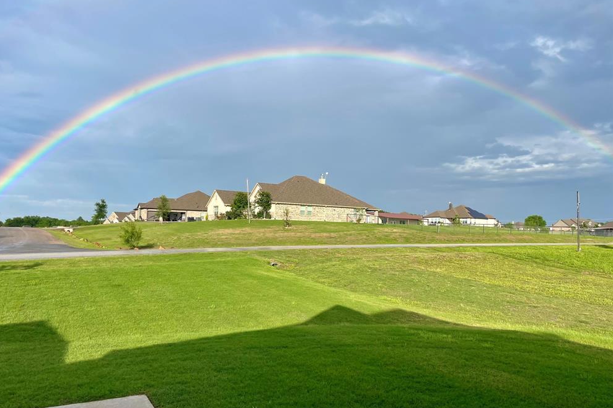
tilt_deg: +3.5
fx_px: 477
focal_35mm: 28
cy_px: 212
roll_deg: -0.8
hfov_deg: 65.5
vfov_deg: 46.4
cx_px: 297
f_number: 1.6
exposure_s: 1/2959
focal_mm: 4.2
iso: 32
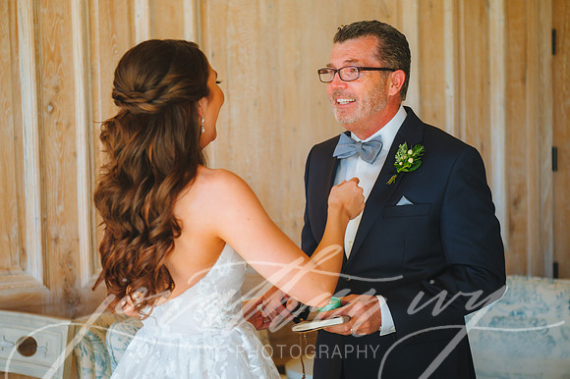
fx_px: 1120
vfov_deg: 19.2
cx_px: 288
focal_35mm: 71
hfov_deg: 28.6
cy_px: 190
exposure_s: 1/400
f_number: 2.8
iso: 1250
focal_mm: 70
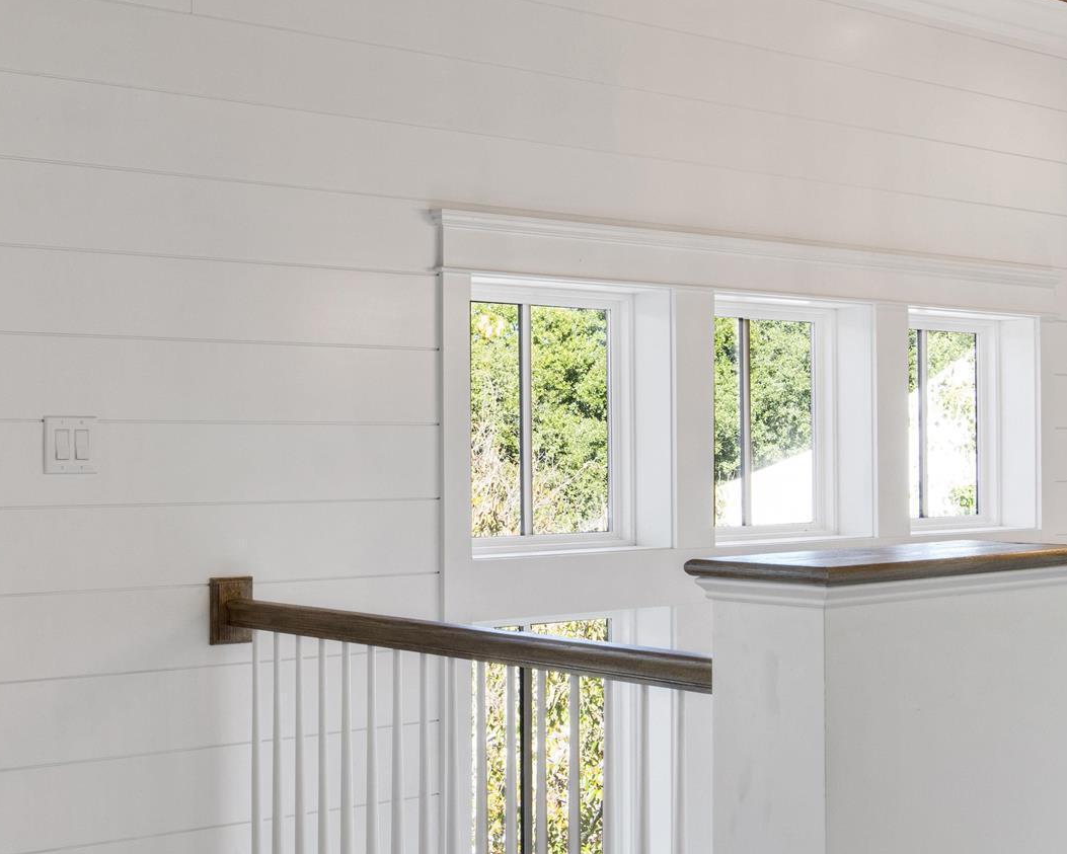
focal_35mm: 52
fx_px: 1643
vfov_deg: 29.1
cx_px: 328
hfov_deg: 35.5
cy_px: 450
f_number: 11
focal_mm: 19
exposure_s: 1/13
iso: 200
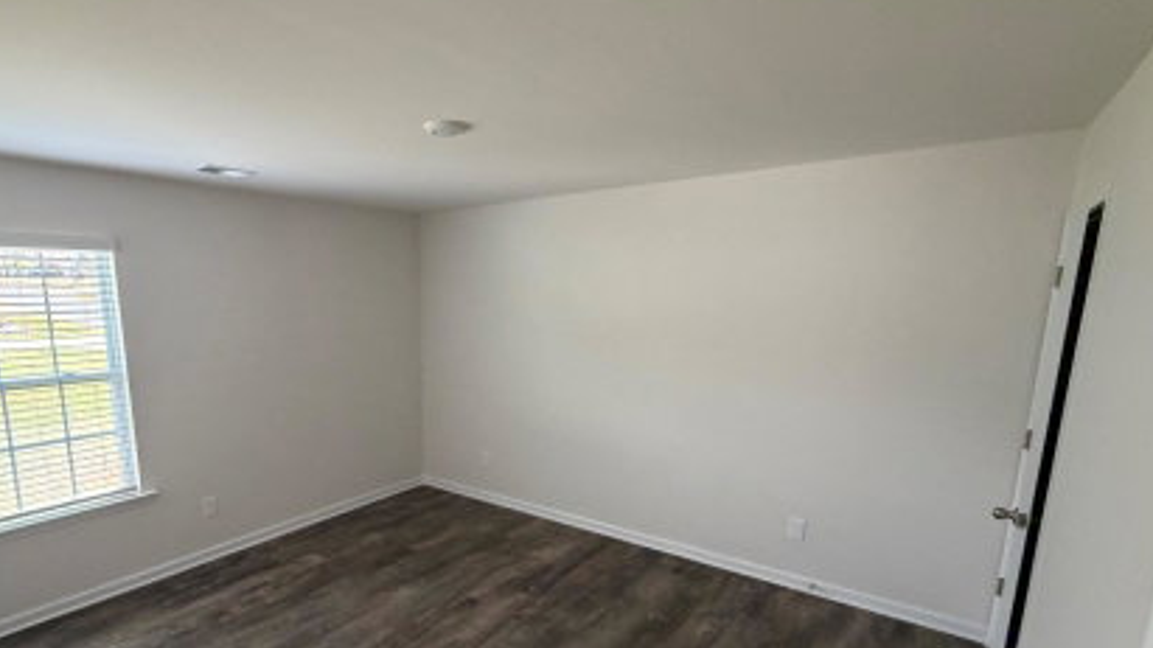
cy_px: 407
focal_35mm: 19
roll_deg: -0.1
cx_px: 466
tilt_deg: -10.4
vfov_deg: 57.6
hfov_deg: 88.5
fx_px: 581
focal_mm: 2.22
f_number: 2.2
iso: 320
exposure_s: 1/76
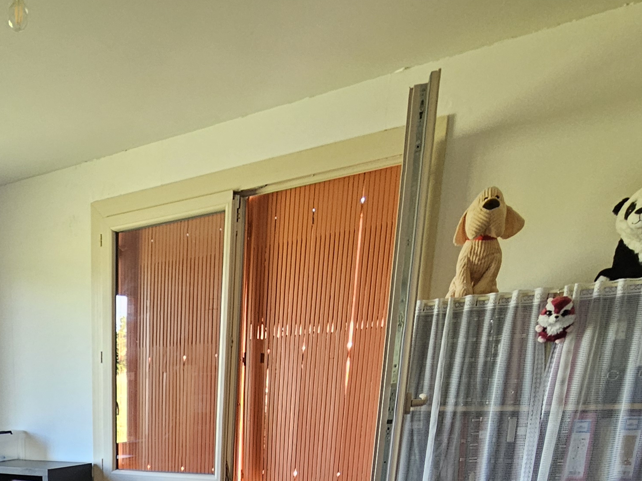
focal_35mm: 35
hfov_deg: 46.9
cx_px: 53
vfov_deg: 31.8
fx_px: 649
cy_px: 614
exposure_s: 1/50
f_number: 2.2
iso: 200
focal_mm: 2.2
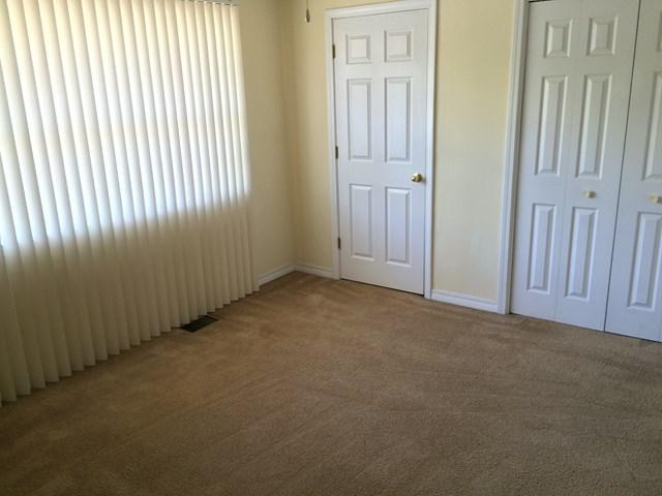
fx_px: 555
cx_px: 331
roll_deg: +0.1
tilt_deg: -17.2
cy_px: 248
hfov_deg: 61.7
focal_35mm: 29
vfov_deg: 48.2
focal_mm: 4.15
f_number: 2.2
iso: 64
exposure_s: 1/30
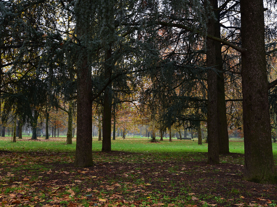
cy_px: 103
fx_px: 304
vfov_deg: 37.7
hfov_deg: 49.0
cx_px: 143
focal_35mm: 38
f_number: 4
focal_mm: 35
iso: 200
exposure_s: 1/25
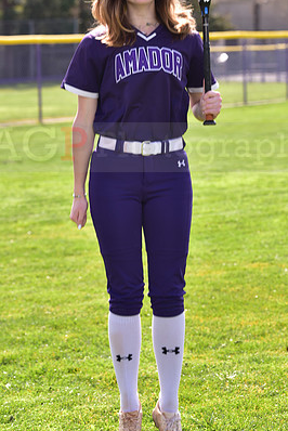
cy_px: 138
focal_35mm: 153
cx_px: 175
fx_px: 1833
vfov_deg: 13.4
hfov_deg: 9.0
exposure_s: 1/250
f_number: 5
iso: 100
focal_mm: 105
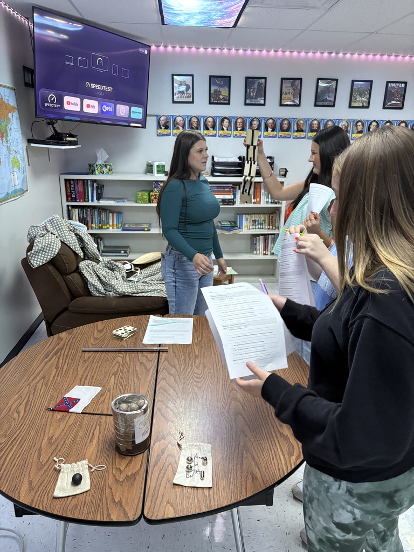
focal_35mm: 26
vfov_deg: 67.3
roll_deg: -1.5
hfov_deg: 53.1
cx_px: 207
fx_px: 415
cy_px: 276
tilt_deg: -17.6
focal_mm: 5.96
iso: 400
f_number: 1.6
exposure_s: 1/60
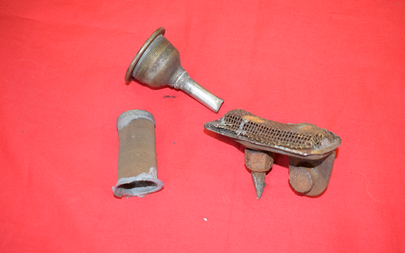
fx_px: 508
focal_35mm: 46
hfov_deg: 43.5
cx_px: 202
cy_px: 124
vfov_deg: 28.0
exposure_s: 1/60
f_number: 5.6
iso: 800
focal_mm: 30
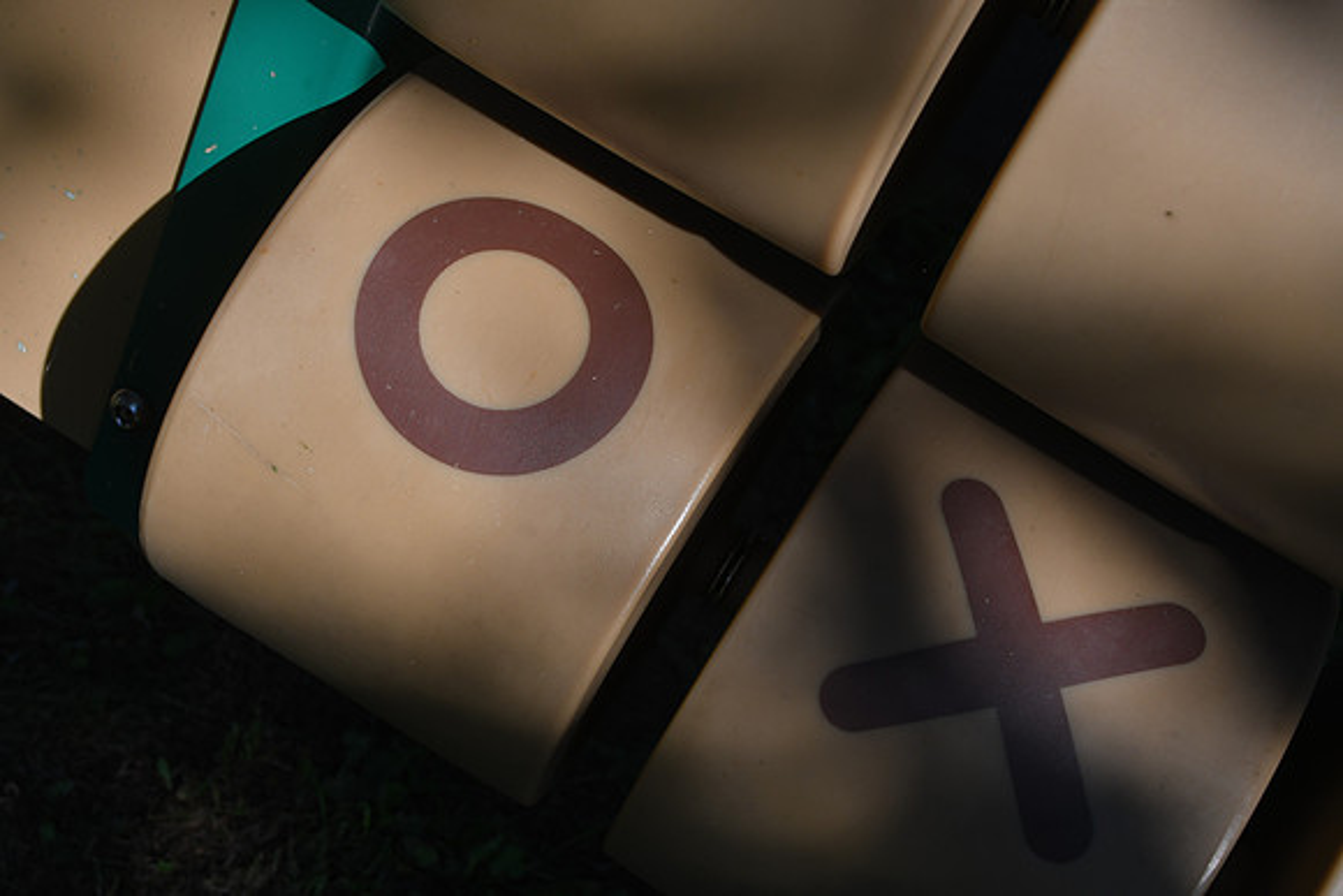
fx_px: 2239
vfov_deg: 22.6
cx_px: 672
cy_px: 448
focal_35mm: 60
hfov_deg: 33.4
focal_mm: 40
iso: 200
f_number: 8
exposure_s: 1/400
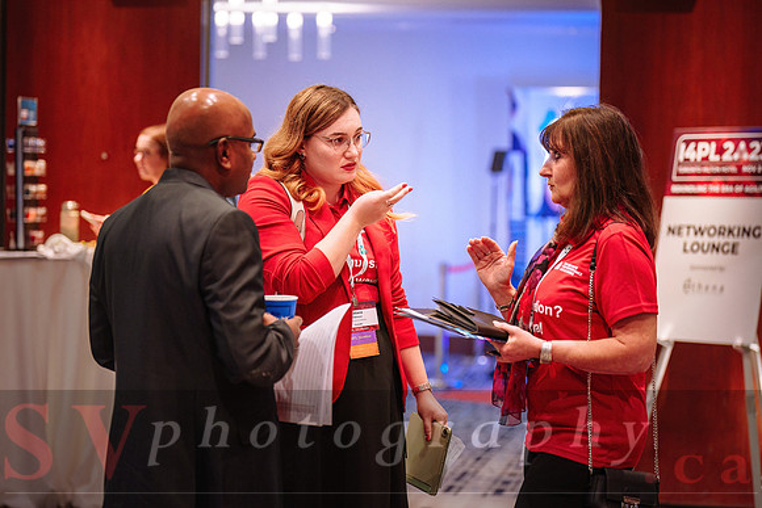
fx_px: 2137
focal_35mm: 101
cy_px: 254
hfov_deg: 20.2
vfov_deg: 13.6
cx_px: 381
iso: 1600
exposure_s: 1/100
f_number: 2.8
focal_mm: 100
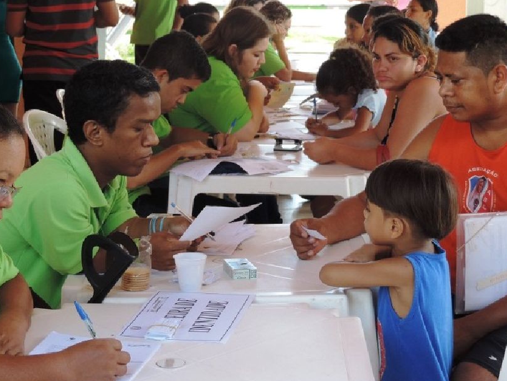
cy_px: 140
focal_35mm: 78
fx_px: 1143
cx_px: 197
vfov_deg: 18.9
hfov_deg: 25.0
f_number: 3.7
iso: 80
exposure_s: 1/80
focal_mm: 9.8
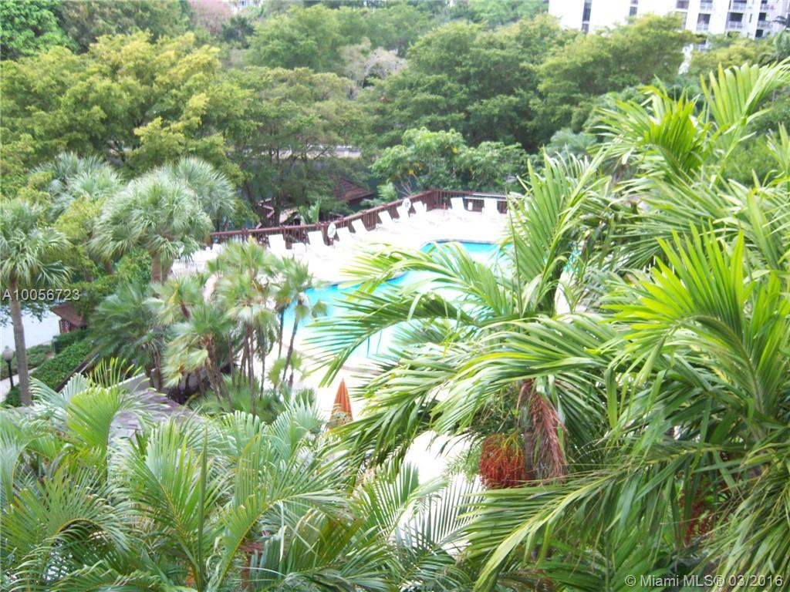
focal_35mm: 36
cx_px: 395
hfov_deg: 51.4
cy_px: 296
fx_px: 822
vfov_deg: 39.7
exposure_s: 1/80
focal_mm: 7.5
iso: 80
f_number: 2.8
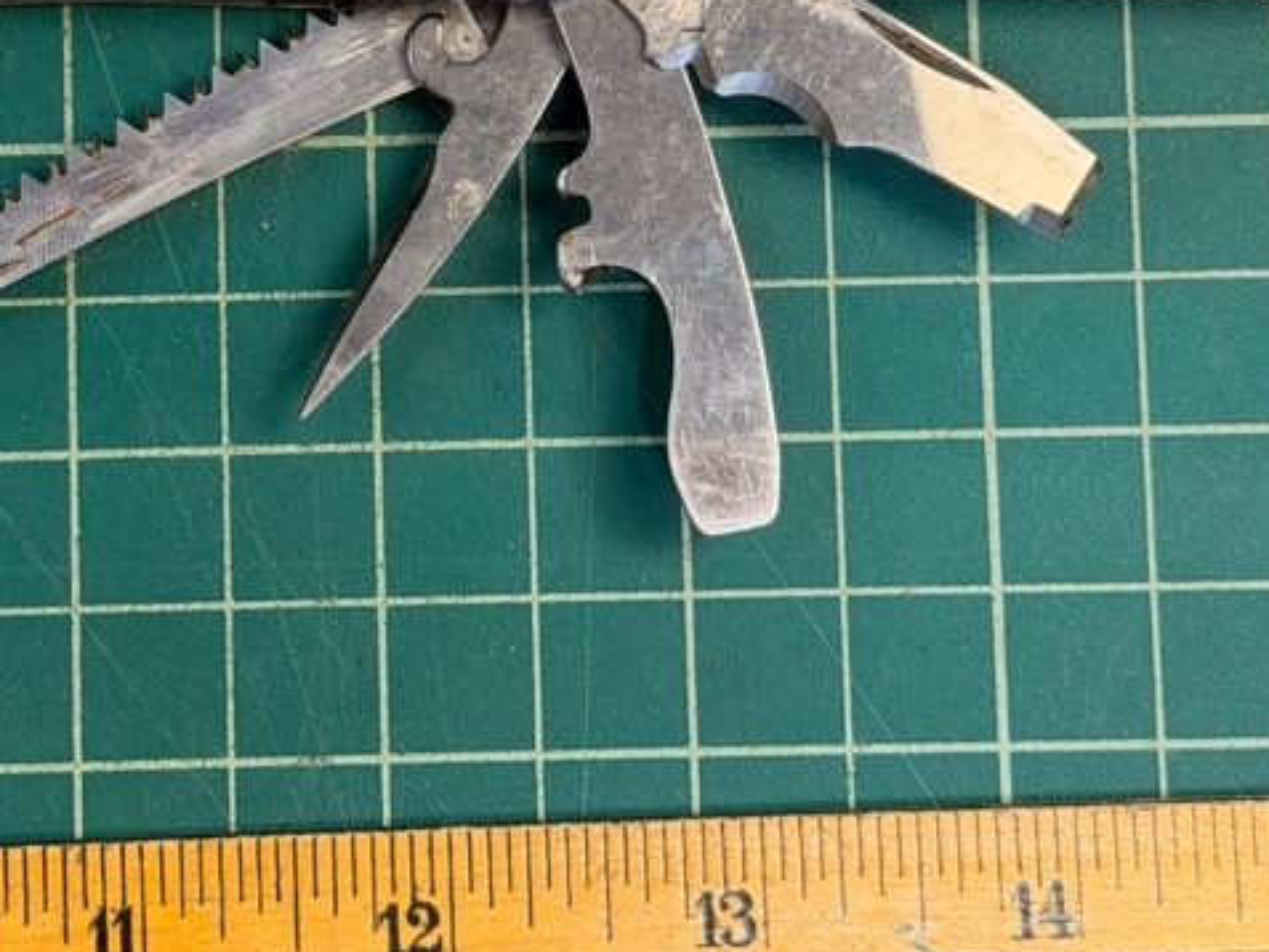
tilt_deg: -84.0
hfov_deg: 19.0
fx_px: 3777
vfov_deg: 14.1
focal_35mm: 103
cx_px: 404
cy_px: -56
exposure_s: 1/174
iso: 64
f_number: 1.78
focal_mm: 6.76
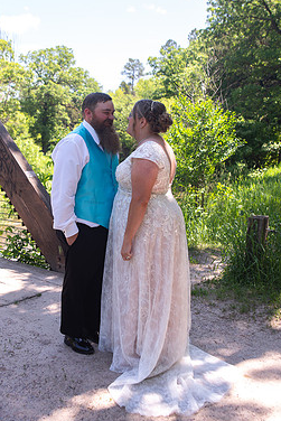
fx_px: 433
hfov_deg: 35.9
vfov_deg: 51.9
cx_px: 115
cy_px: 211
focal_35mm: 37
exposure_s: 1/125
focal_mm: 24
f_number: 3.5
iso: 31
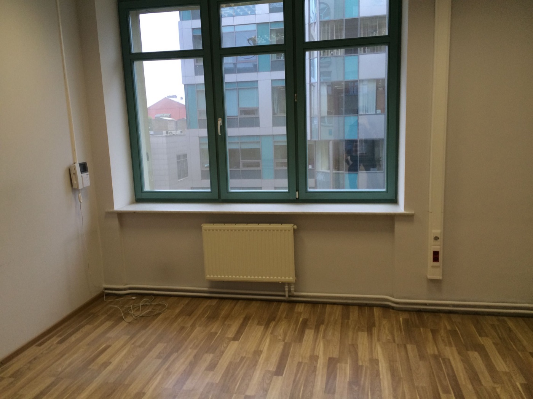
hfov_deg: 61.7
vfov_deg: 48.2
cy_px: 200
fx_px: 446
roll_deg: +2.5
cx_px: 266
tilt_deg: -9.9
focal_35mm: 29
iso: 64
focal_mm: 4.15
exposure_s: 1/100
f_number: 2.2
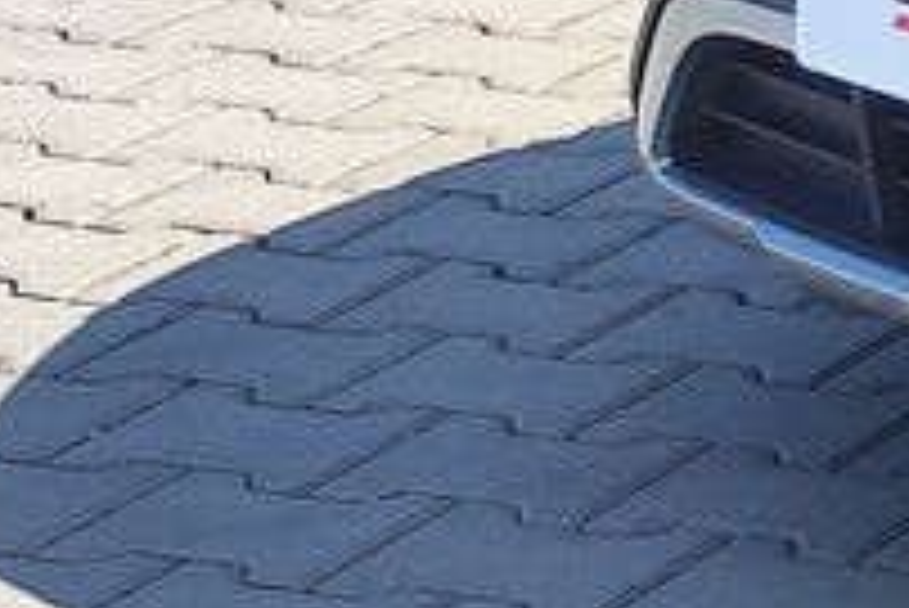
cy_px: -311
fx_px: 3588
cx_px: 2646
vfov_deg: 9.4
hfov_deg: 10.6
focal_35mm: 142
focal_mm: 7.01
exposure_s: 1/354
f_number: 1.69
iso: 50
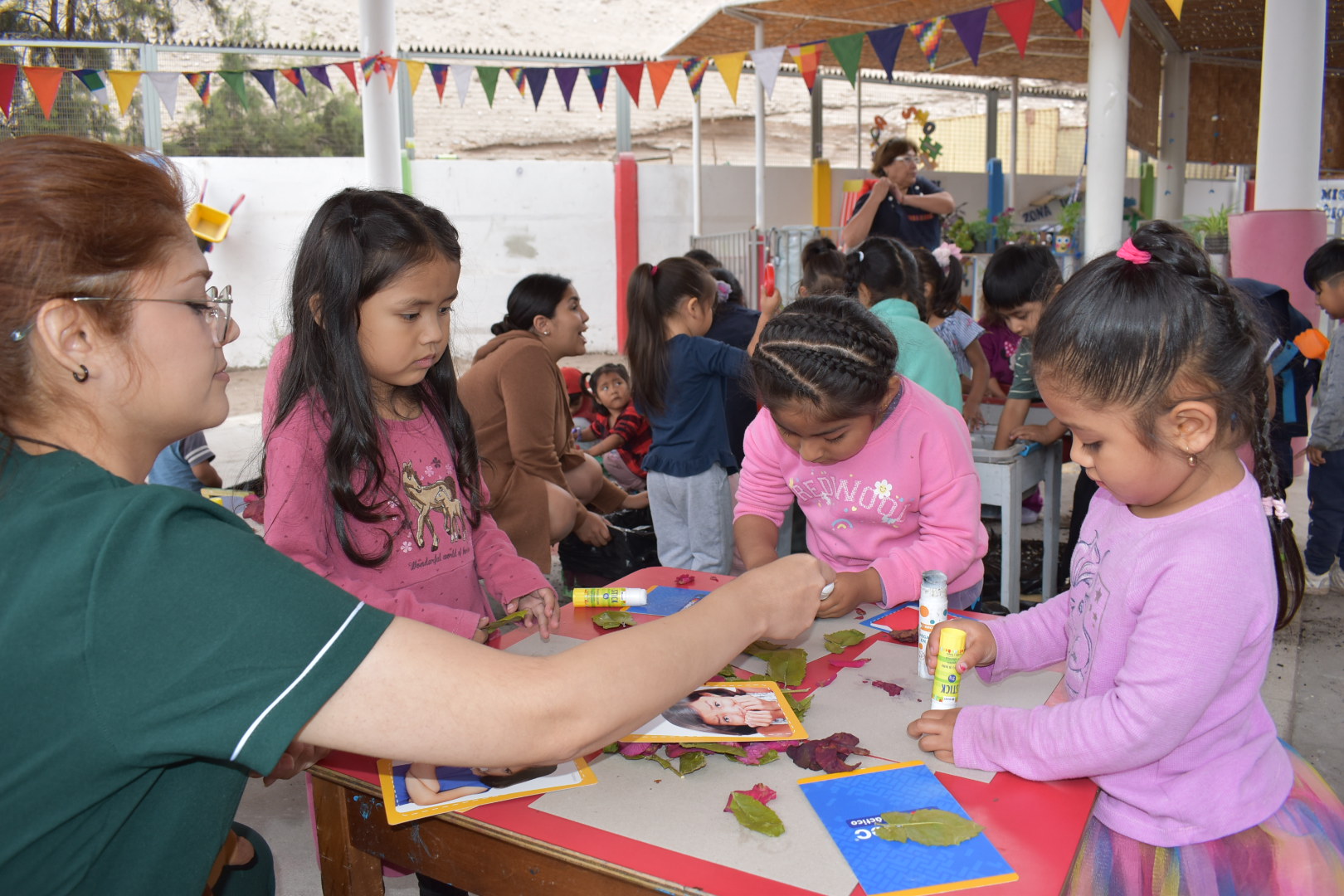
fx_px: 1008
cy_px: 448
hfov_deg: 67.4
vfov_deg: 47.9
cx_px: 672
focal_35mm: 27
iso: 320
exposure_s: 1/125
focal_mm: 18
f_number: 5.6
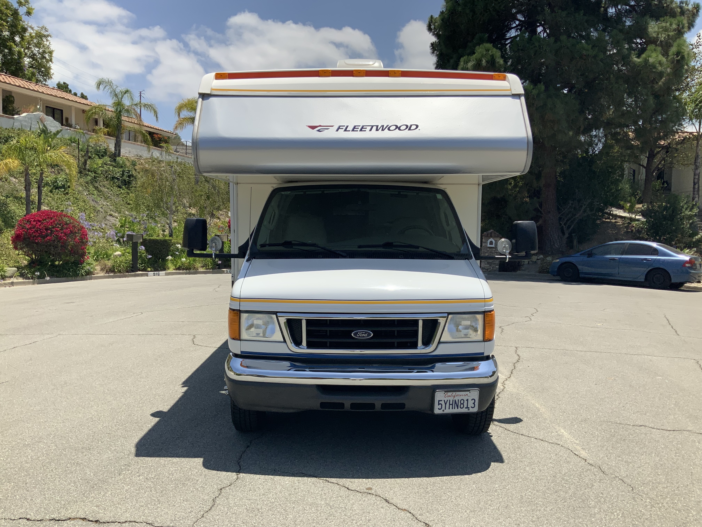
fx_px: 588
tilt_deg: -4.8
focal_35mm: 29
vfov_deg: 48.2
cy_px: 264
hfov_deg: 61.7
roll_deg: -1.3
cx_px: 351
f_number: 1.8
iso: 20
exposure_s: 1/2959
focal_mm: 3
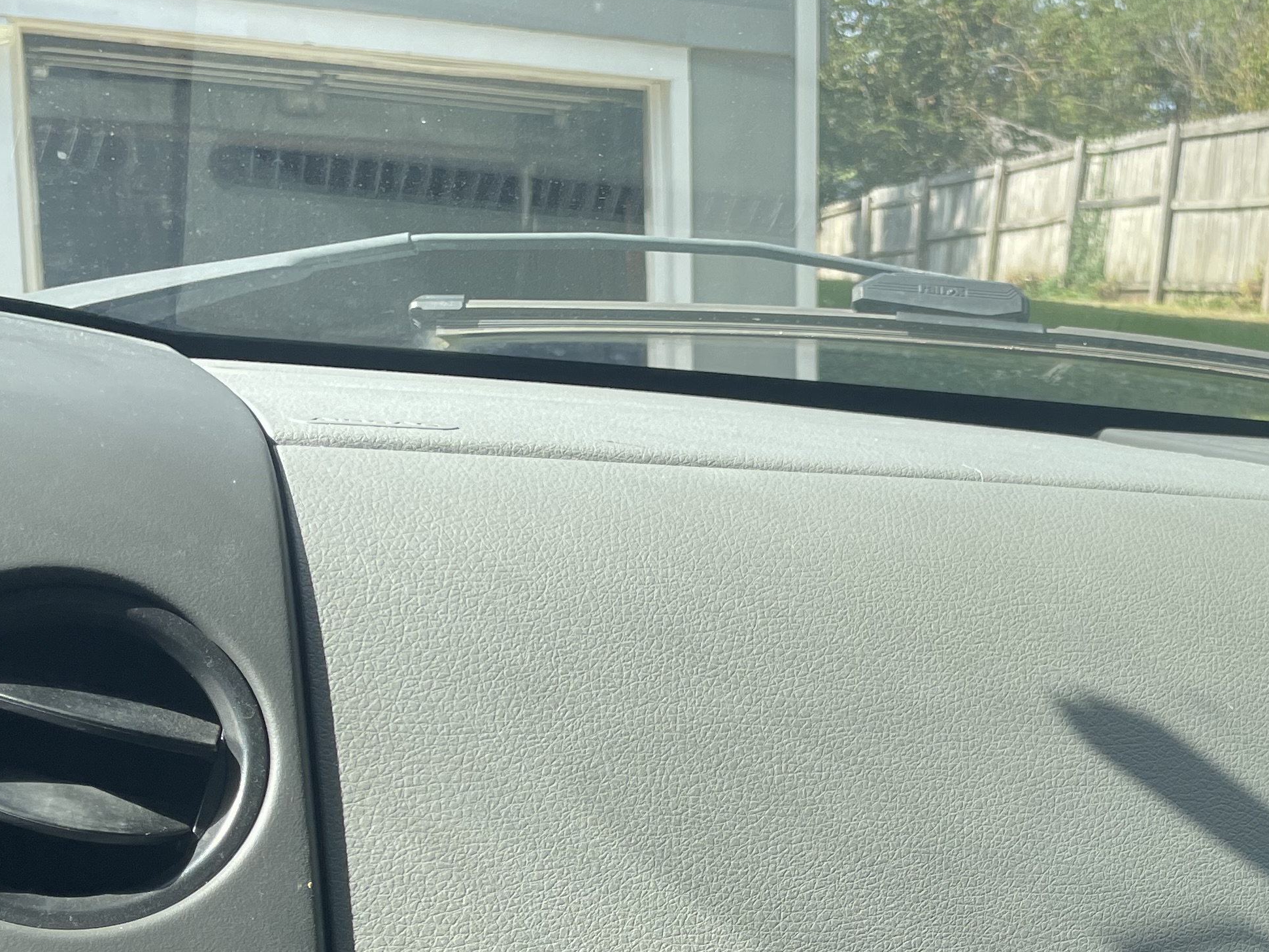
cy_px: 832
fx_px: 1980
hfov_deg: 33.5
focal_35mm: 54
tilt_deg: -11.4
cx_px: 1168
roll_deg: -1.9
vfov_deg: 26.3
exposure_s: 1/734
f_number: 1.6
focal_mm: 4.2
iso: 32
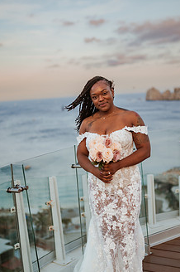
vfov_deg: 41.0
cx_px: 91
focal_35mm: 48
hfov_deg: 28.0
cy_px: 157
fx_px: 361
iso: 160
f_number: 1.4
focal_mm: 35
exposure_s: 1/1600
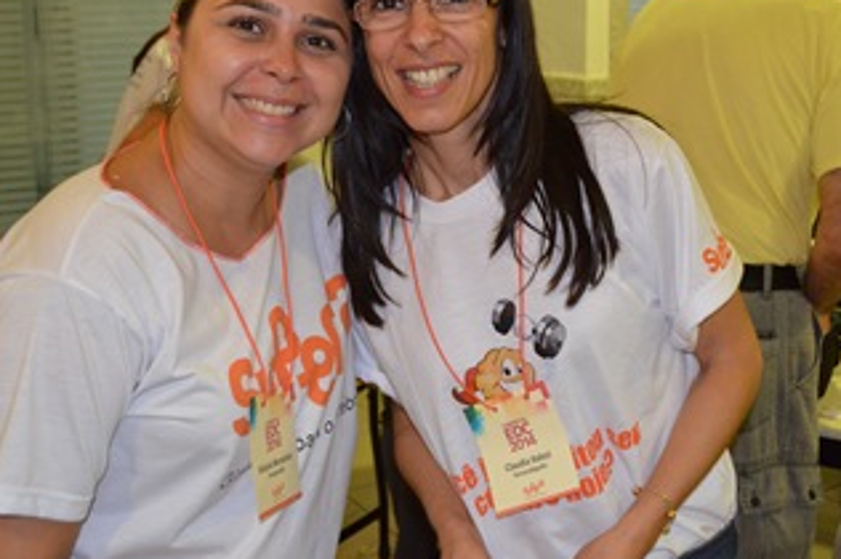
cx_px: 463
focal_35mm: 51
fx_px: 1190
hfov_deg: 38.9
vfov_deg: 26.3
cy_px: 196
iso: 2500
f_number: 4
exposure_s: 1/60
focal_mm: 24
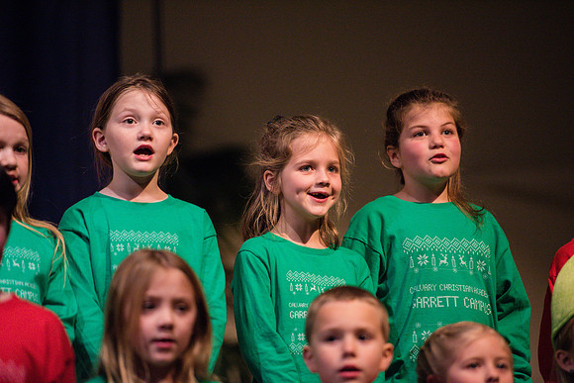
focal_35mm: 200
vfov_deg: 6.9
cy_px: 192
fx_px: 3189
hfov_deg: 10.3
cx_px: 287
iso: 1600
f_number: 2.8
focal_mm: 200
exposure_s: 1/400
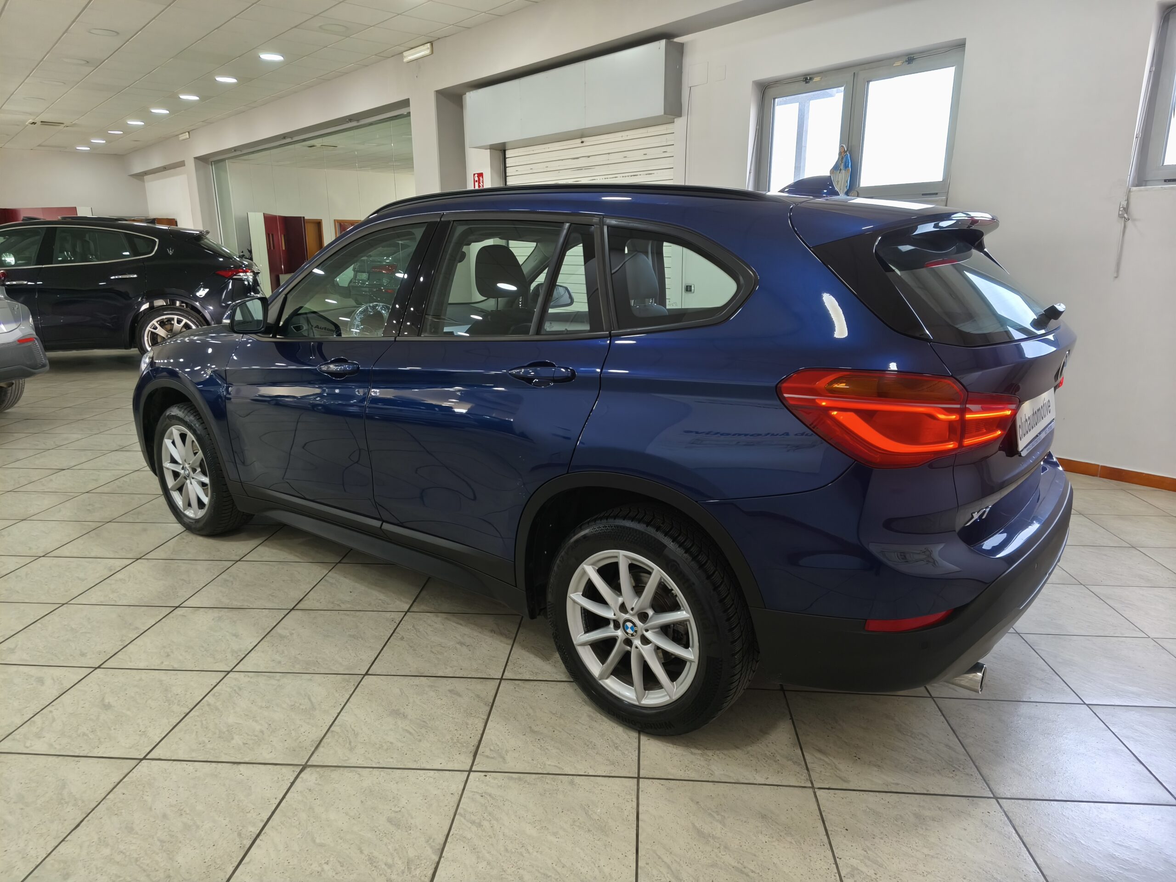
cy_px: 441
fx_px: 781
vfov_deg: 58.9
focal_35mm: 23
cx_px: 588
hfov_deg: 73.9
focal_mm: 5.35
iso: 400
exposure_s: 1/50
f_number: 1.7
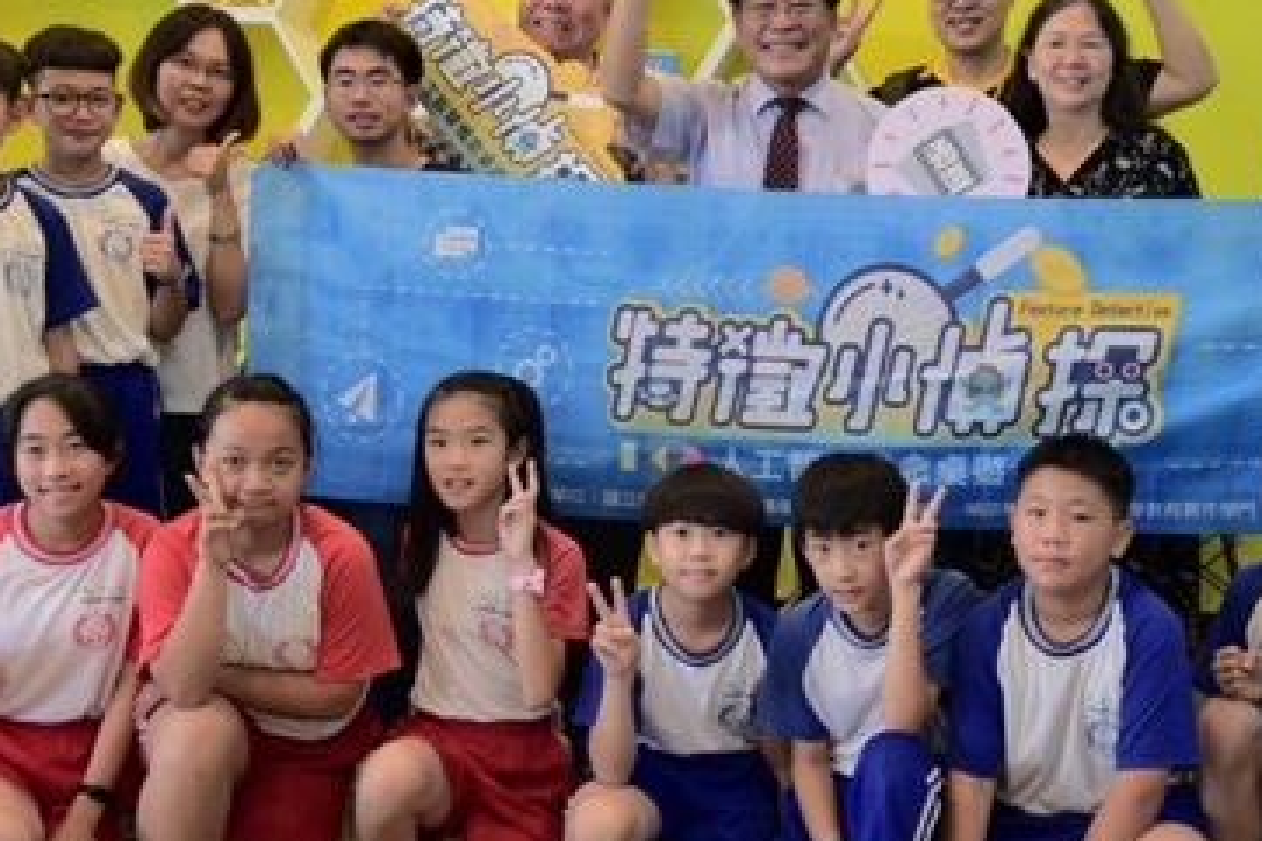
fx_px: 2102
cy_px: 340
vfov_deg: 22.6
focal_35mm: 60
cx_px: 767
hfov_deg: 33.3
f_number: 4
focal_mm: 31
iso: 800
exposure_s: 1/50
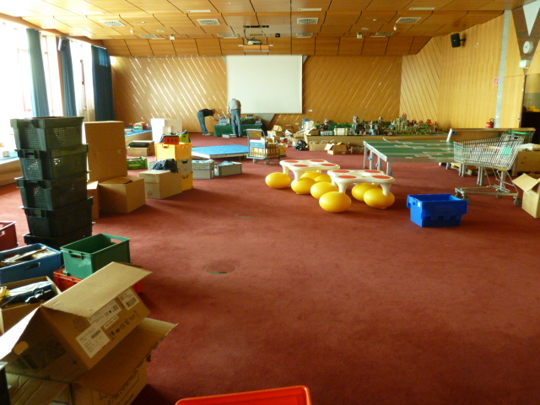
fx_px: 452
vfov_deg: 48.2
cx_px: 270
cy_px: 202
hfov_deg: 61.7
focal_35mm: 29
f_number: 3.4
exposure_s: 1/13
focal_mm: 4.7
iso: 400
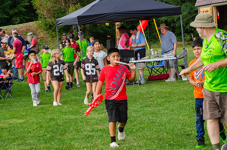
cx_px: 114
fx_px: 755
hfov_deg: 17.1
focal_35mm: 120
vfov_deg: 11.4
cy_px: 75
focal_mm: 80
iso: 200
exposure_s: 1/250
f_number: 8
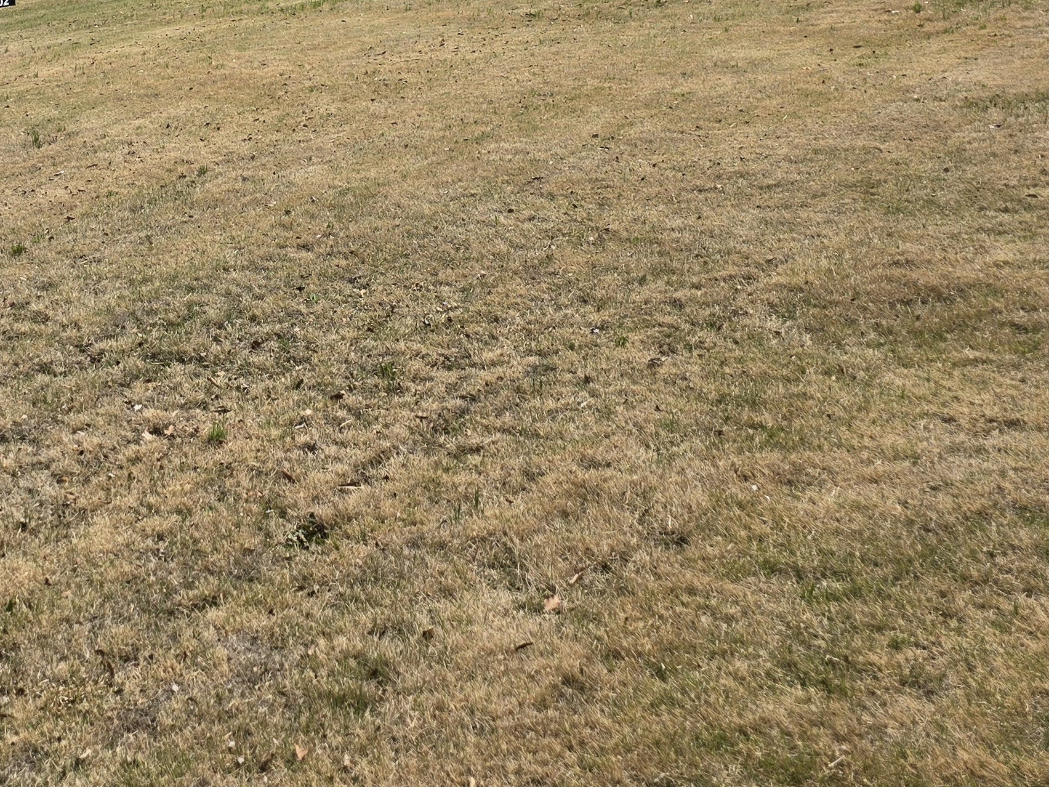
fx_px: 1636
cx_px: 271
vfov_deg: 25.9
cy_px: 38
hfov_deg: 34.8
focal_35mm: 54
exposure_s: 1/952
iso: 12
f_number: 1.7
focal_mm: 6.3
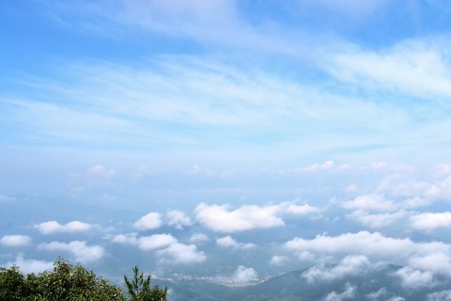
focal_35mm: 34
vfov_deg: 38.5
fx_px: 426
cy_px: 197
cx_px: 252
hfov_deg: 55.7
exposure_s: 1/500
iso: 250
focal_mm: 24
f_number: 11
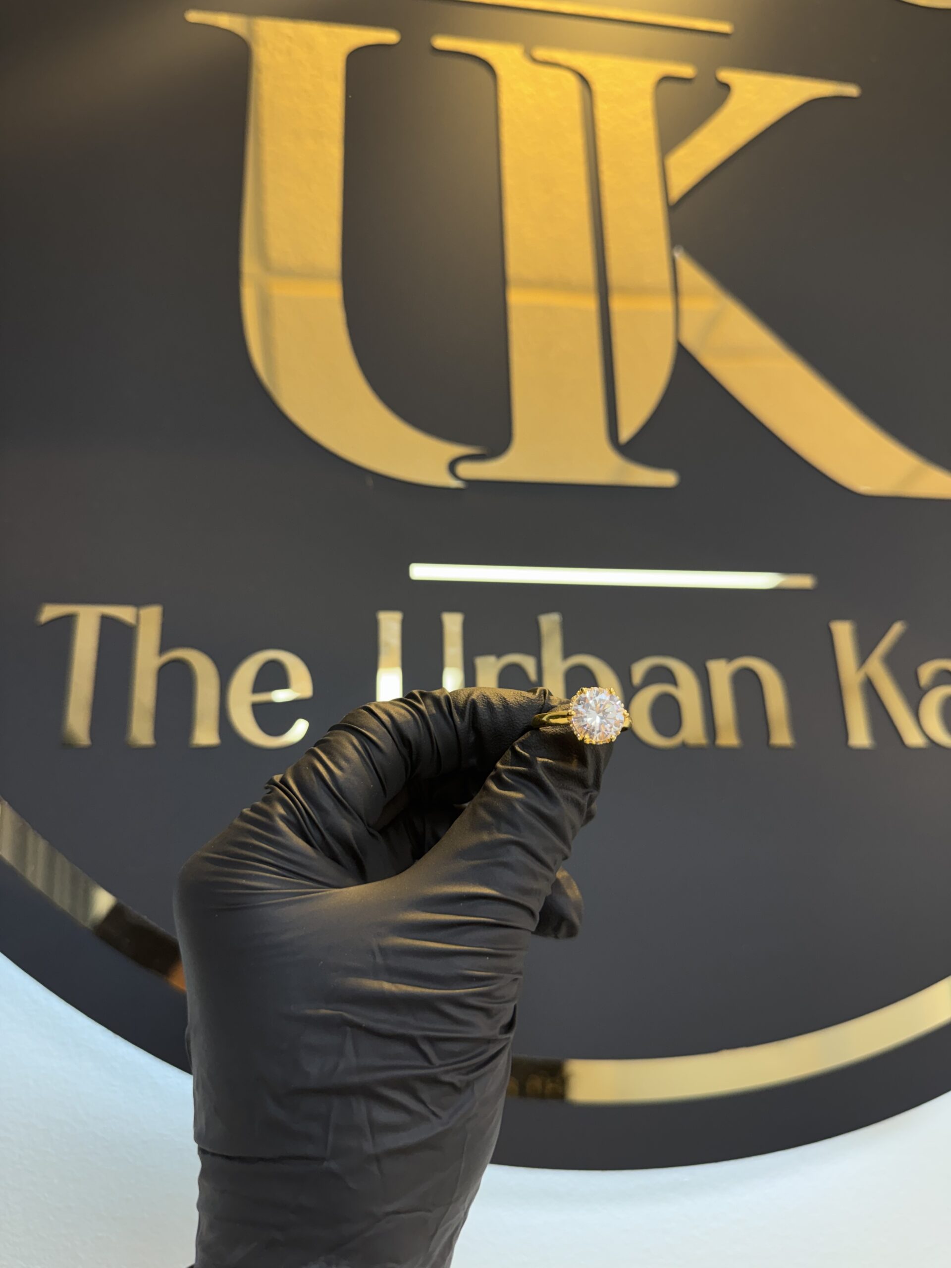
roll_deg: +1.6
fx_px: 879
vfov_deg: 71.6
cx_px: 476
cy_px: 634
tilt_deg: +17.7
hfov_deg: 56.8
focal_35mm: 24
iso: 125
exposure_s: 1/120
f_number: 1.78
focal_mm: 6.76
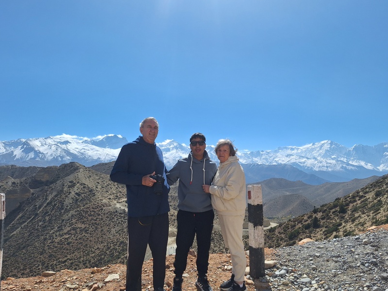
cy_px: 156
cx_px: 211
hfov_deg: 67.2
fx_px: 291
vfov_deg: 53.0
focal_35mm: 26
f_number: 1.8
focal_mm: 5.54
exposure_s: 1/3788
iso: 40
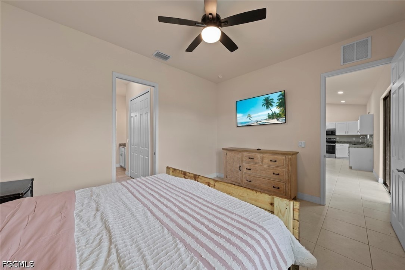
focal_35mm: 13
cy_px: 135
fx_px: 146
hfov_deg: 108.3
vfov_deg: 85.5
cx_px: 202
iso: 400
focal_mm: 13
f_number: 11
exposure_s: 1/2
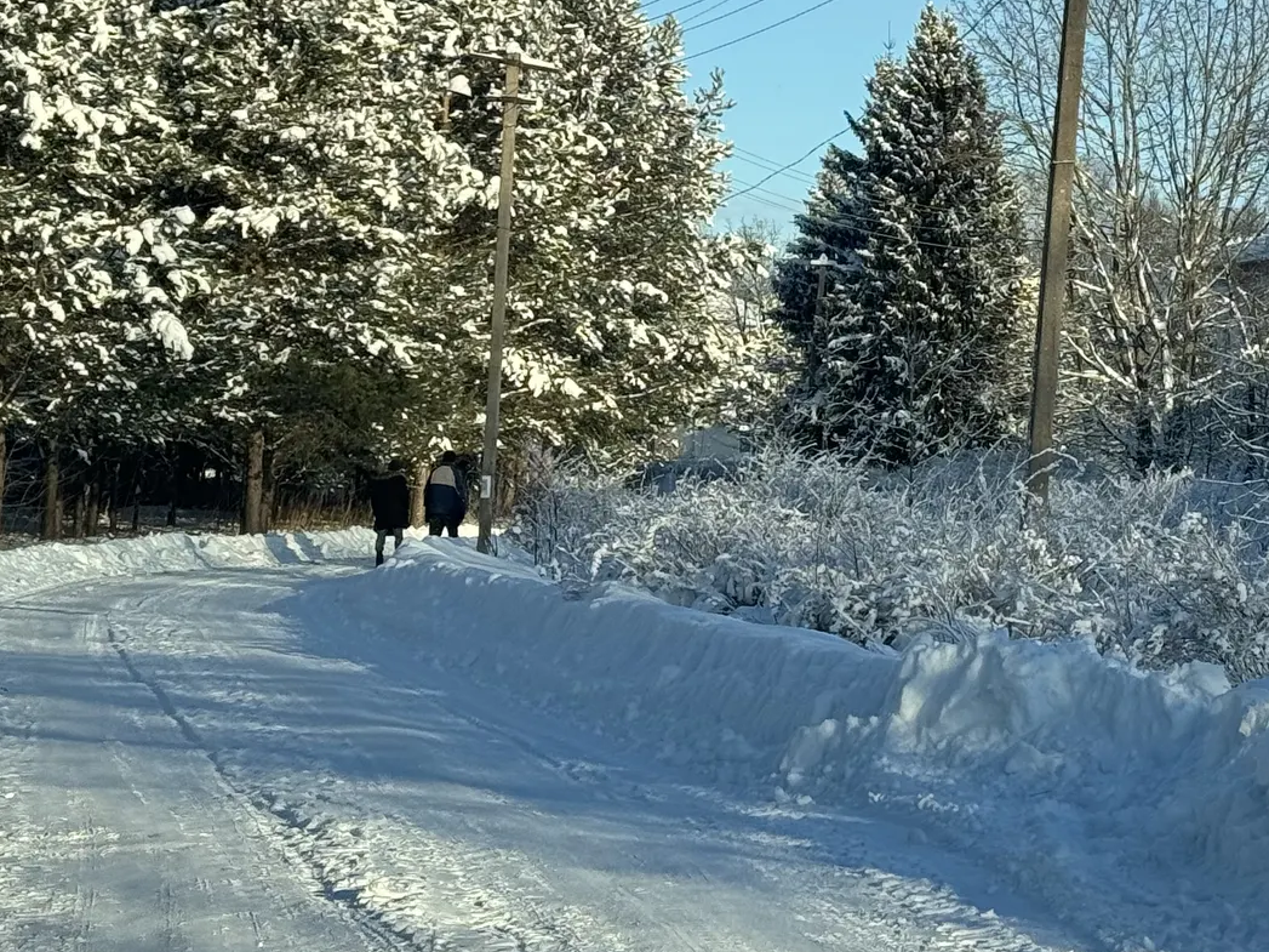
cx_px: 1261
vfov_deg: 13.4
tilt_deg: +6.6
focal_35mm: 110
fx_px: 4032
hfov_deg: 17.5
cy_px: 150
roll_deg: +0.1
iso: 64
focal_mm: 6.86
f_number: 1.78
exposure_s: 1/2045
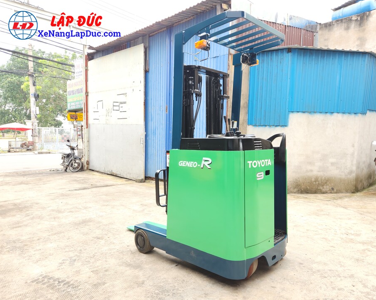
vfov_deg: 56.8
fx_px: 278
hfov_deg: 68.0
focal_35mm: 25
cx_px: 201
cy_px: 152
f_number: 1.8
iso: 40
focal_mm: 5.4
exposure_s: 1/180
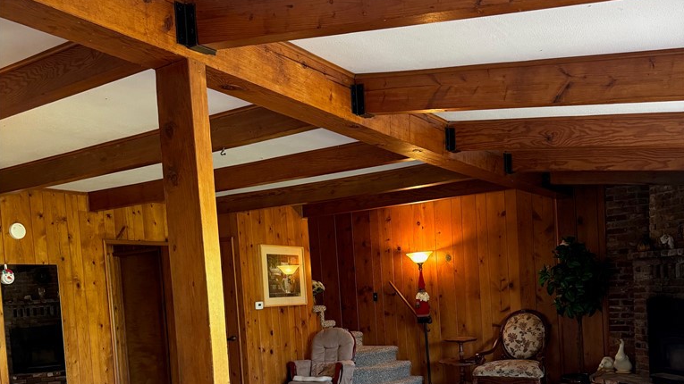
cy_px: 324
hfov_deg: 56.6
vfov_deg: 32.5
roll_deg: +2.8
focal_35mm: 35
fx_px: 635
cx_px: 342
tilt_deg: -2.7
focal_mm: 6.76
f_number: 1.78
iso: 320
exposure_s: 1/60
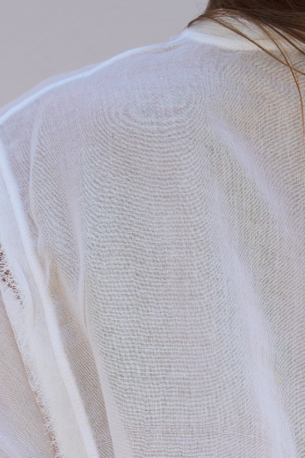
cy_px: 625
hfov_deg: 7.6
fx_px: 2290
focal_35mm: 180
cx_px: 167
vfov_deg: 11.1
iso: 125
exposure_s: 1/320
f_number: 5
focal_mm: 62
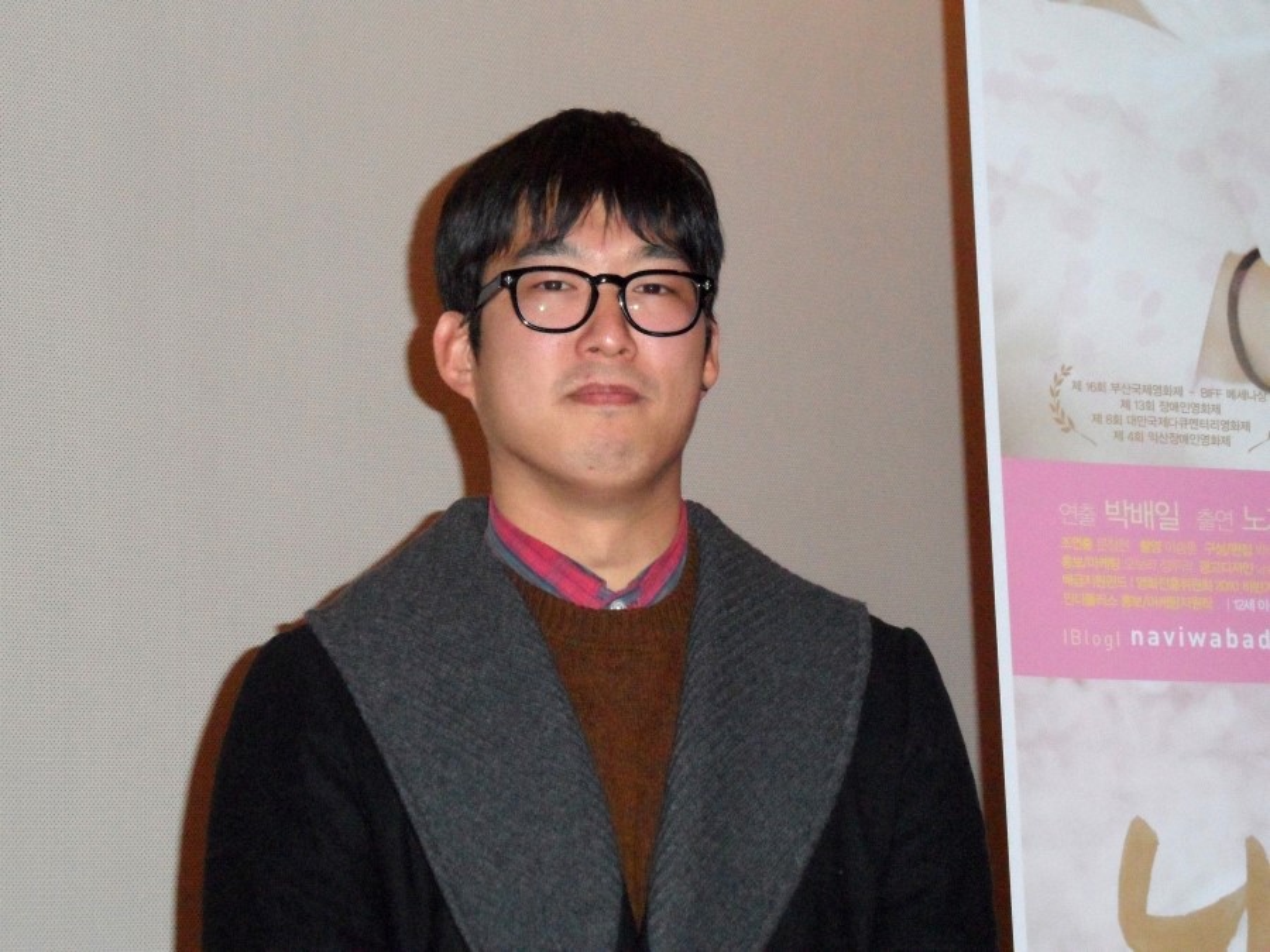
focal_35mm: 100
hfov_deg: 19.6
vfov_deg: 14.8
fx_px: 3669
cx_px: 635
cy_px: 476
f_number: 4.4
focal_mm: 16.3
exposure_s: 1/45
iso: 640
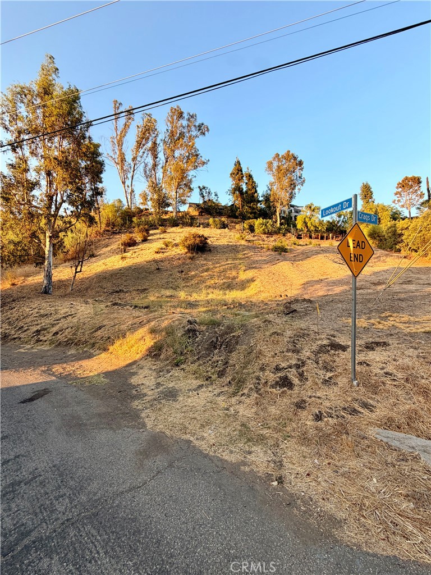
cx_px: 216
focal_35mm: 14
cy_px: 288
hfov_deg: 85.7
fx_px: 232
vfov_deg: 102.1
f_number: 2.2
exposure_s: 1/167
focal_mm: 2.22
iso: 40
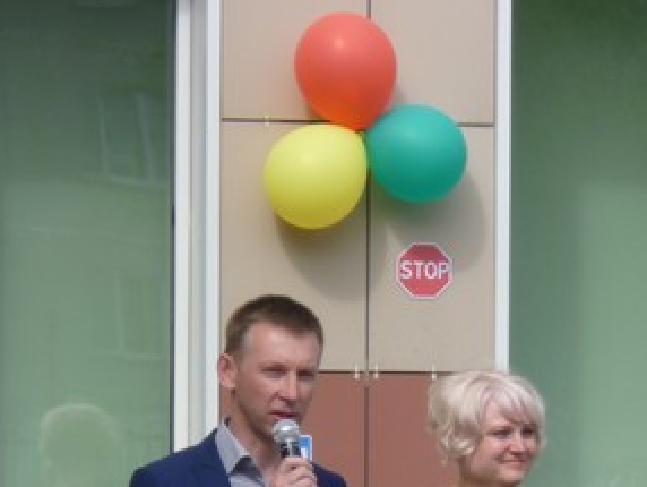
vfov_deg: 4.7
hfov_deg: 6.3
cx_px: 547
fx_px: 5855
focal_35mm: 313
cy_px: 496
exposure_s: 1/200
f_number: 6.9
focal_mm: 25
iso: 80
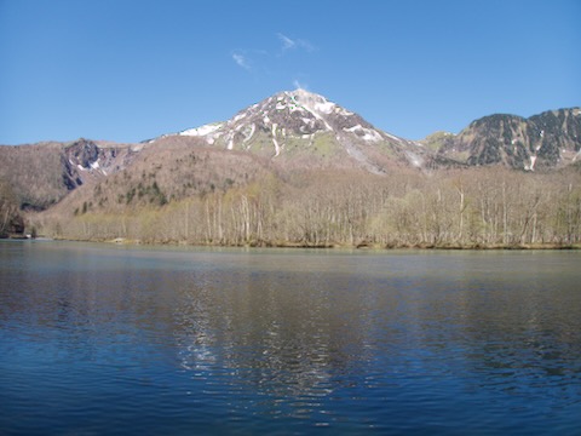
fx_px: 420
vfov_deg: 54.9
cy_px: 218
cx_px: 290
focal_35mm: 25
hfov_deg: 69.4
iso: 100
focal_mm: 4.5
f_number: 8
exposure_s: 1/160
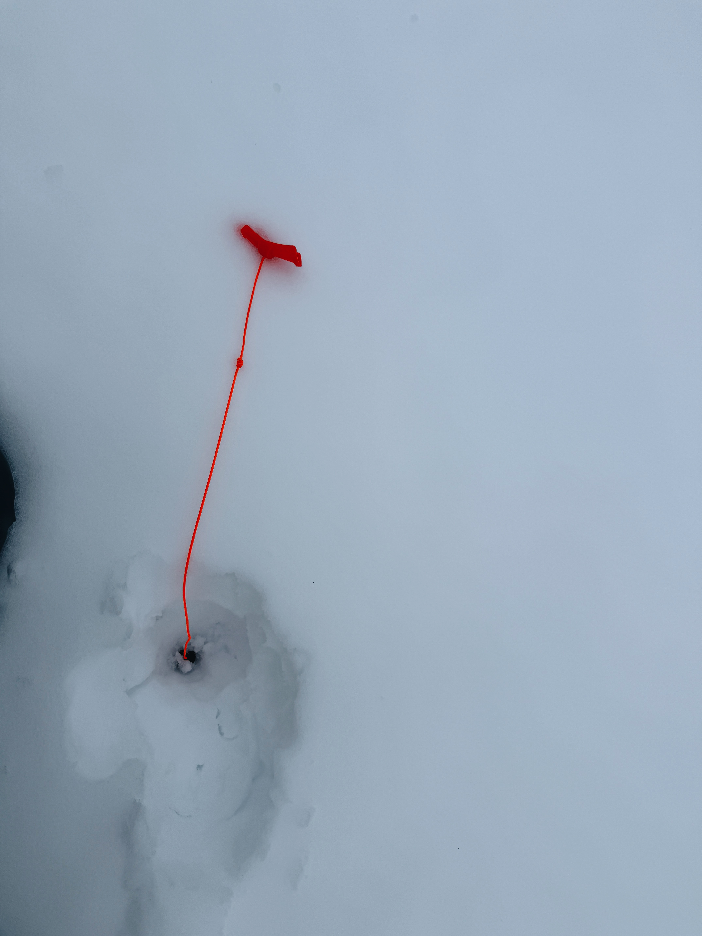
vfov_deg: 71.6
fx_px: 649
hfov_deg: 56.8
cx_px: 351
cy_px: 468
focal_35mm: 24
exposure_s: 1/2801
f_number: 1.78
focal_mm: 6.76
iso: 80
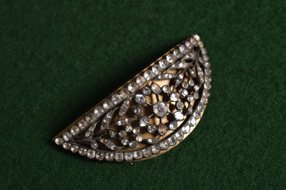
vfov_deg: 16.5
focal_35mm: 83
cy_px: 95
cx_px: 143
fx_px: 659
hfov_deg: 24.5
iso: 400
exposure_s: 1/80
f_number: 7.1
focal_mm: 55
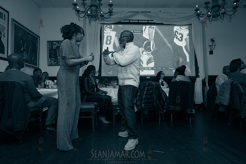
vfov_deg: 53.2
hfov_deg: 73.7
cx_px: 123
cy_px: 82
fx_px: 164
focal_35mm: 24
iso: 2000
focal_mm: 24
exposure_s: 1/250
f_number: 4.5
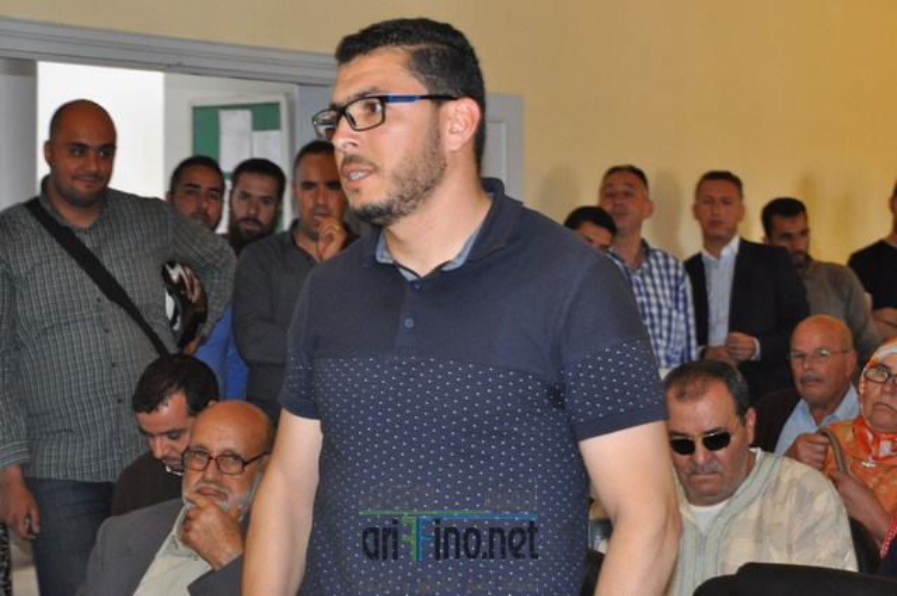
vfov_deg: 16.5
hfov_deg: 24.6
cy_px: 298
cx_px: 448
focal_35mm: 82
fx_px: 2053
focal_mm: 55
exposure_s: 1/60
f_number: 5.6
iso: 800
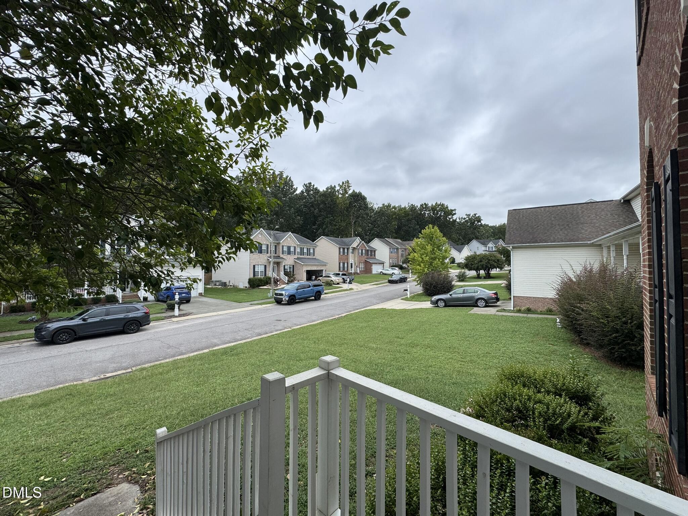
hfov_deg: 102.1
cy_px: 258
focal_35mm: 14
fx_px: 278
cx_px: 344
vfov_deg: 85.7
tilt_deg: +1.1
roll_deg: +0.1
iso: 50
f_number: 2.2
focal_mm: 2.22
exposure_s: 1/1178
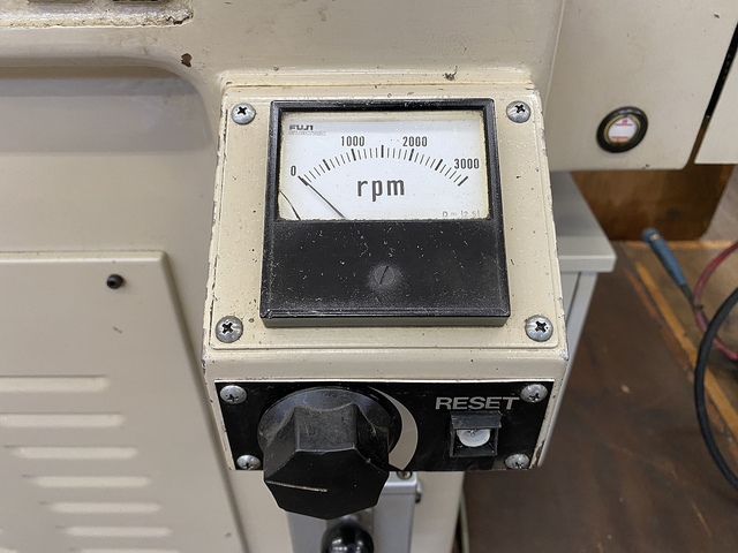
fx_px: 554
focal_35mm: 26
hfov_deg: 67.3
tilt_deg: -38.8
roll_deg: +0.9
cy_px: 276
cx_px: 369
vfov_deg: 53.1
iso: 125
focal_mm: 4.25
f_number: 1.8
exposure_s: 1/63
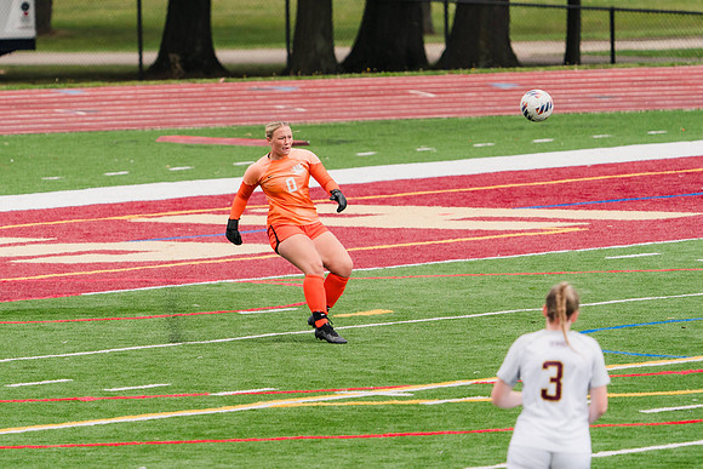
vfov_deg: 2.9
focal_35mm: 472
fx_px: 9213
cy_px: 188
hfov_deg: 4.4
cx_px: 282
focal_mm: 394
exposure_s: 1/1600
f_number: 6.3
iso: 800
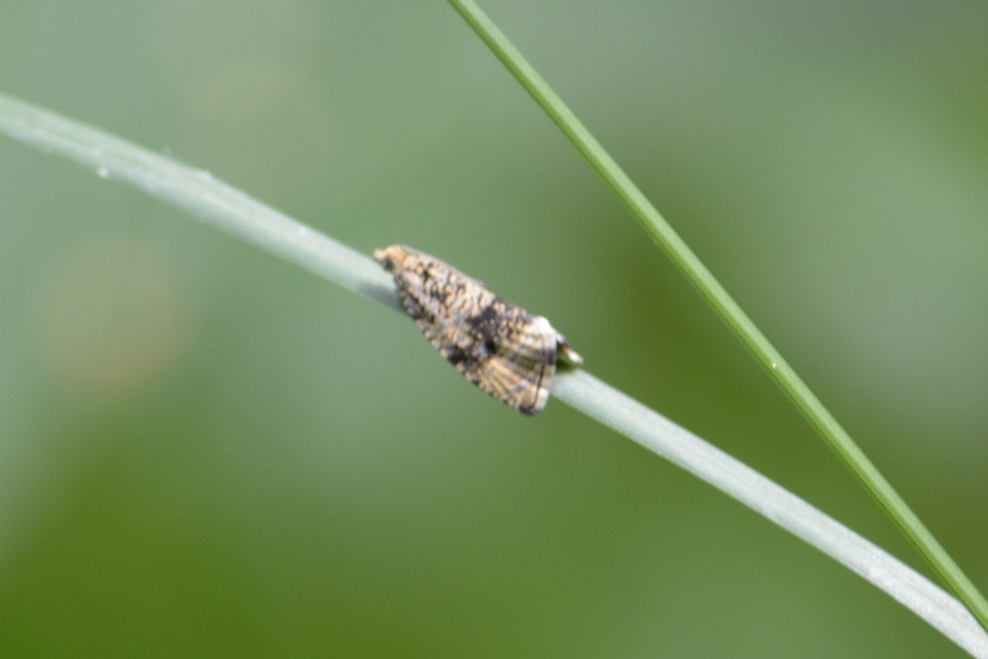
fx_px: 12349
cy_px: 330
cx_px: 494
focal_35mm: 450
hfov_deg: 4.6
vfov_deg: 3.1
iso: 400
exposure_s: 1/125
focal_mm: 300
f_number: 6.3
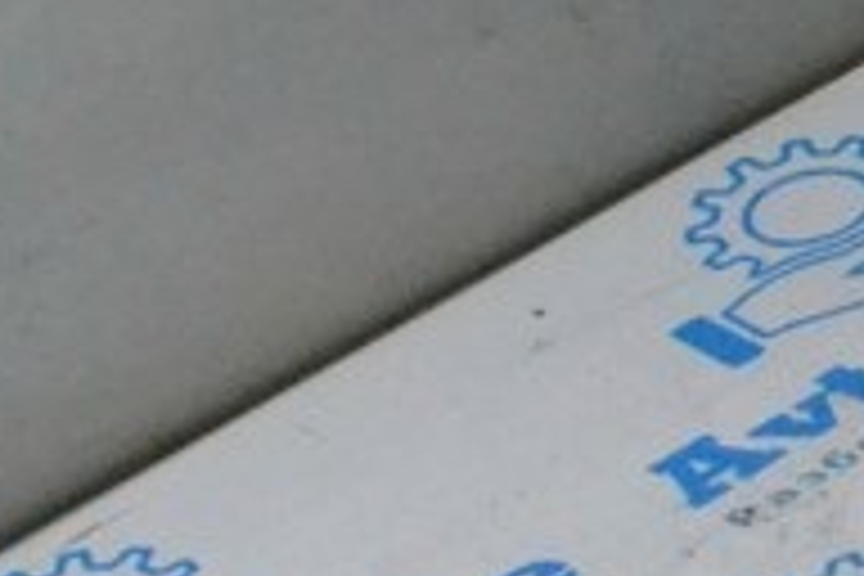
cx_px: 2092
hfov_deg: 7.5
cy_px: -205
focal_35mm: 256
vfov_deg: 5.3
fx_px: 6144
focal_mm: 32
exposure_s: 1/160
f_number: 13
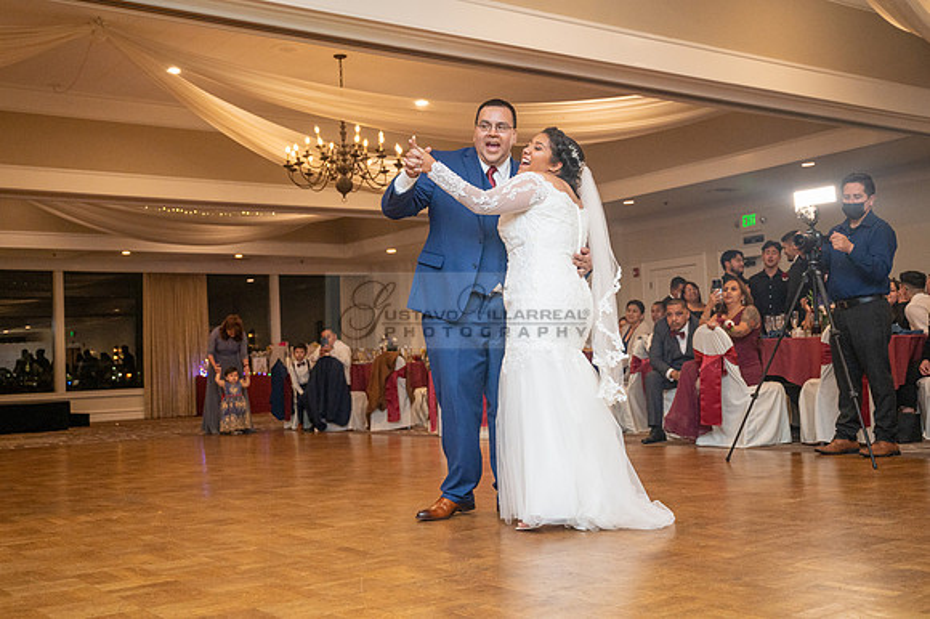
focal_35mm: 40
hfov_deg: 48.5
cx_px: 465
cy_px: 310
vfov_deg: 33.4
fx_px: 1033
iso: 2500
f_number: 4
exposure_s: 1/200
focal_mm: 40
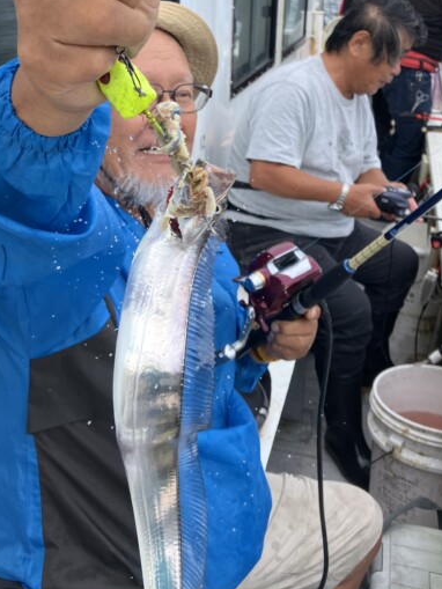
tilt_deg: -10.8
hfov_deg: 32.8
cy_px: 174
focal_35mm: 44
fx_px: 749
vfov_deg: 42.1
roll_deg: -0.9
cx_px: 193
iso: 32
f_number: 1.8
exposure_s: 1/486
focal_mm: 3.99
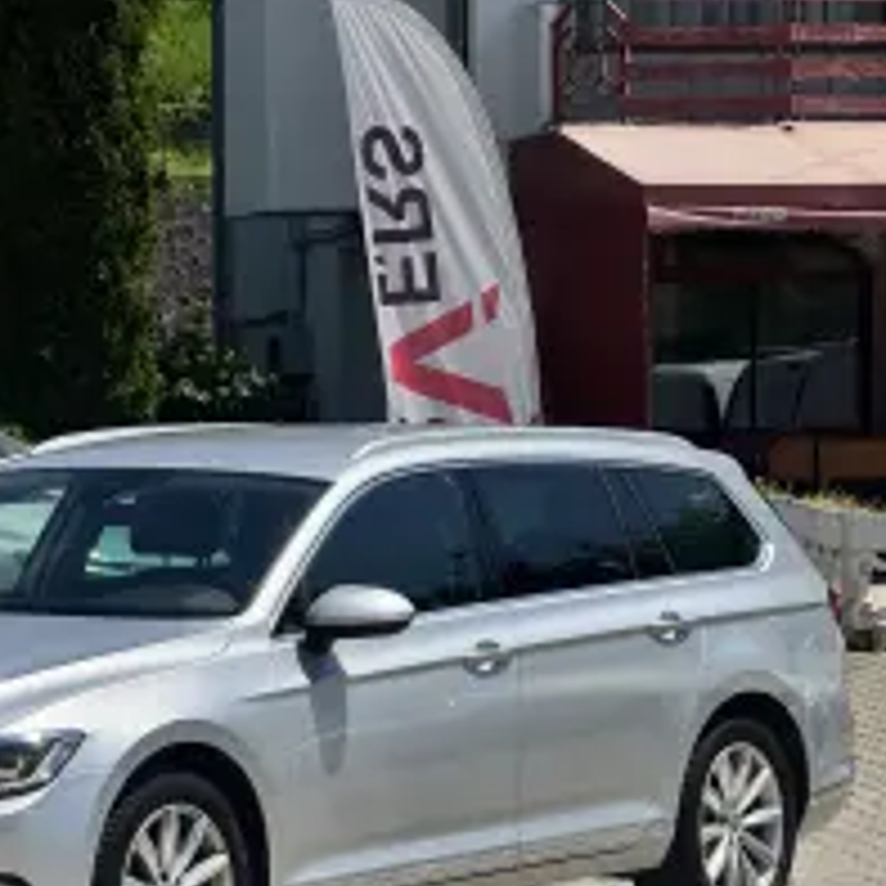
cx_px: 157
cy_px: 576
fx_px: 5618
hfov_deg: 9.0
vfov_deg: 9.0
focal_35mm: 194
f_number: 2.8
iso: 64
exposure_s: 1/4651
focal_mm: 15.66
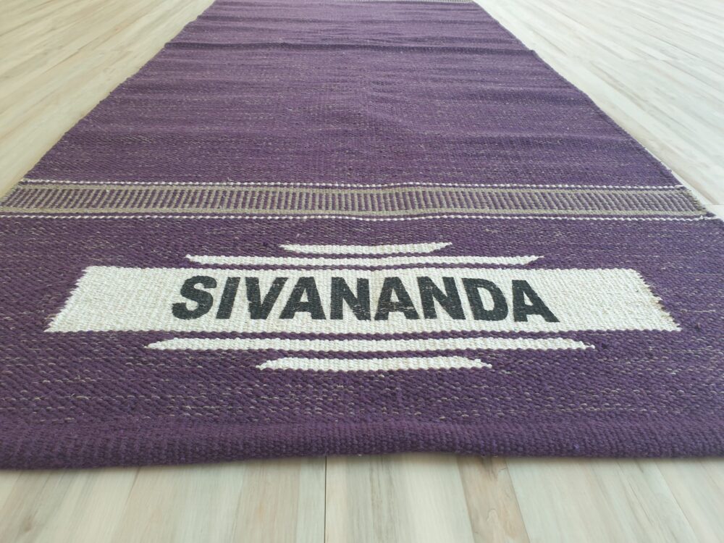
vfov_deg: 53.1
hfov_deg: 67.3
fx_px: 544
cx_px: 362
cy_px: 272
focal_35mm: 26
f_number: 2.4
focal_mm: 4.3
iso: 50
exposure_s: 1/50
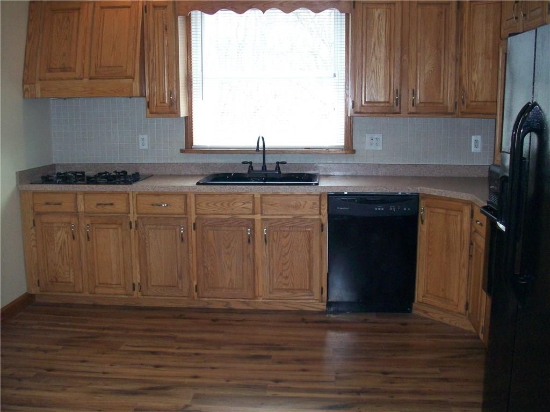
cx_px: 275
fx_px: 588
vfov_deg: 38.7
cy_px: 206
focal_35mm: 37
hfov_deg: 50.1
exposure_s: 1/45
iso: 160
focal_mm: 6.2
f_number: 2.8
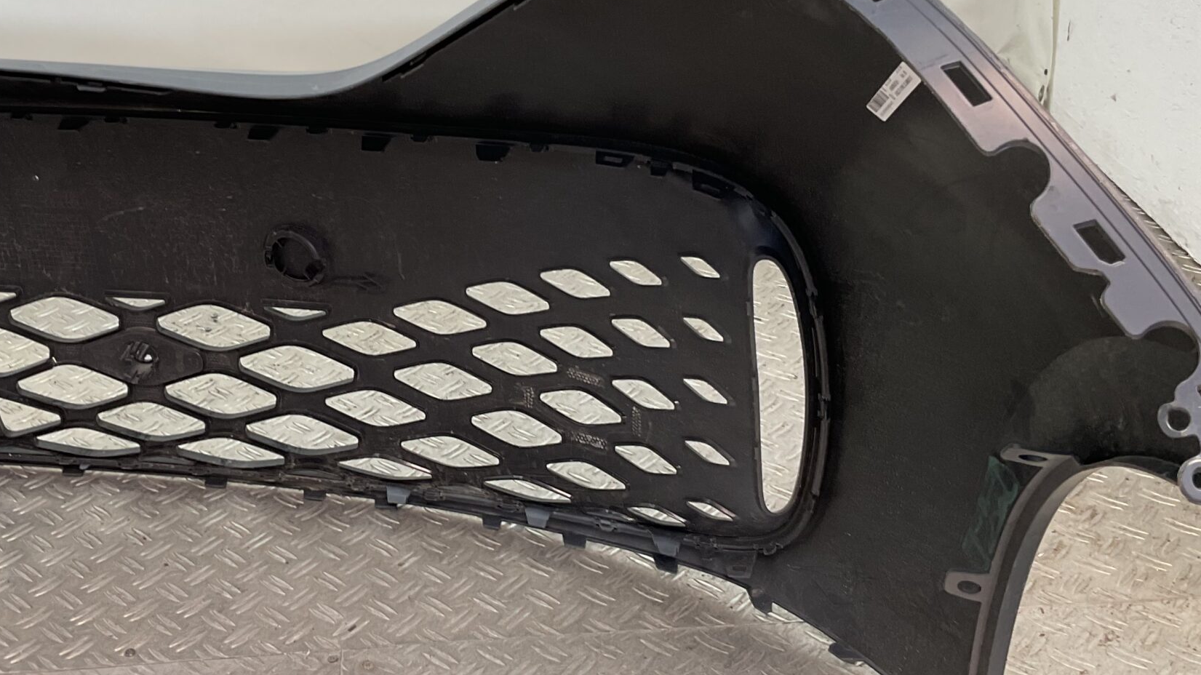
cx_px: 433
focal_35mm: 49
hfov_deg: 41.7
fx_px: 1560
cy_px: 268
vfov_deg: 24.4
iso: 32
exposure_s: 1/120
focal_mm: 3
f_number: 1.8
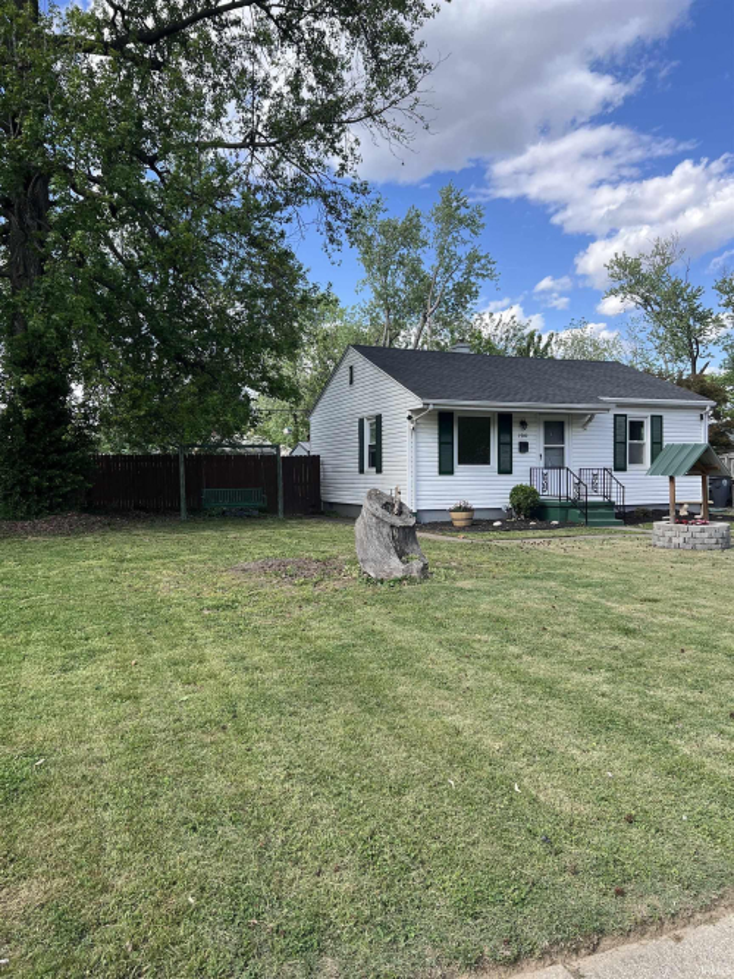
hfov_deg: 53.0
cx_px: 367
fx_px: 735
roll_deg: +0.1
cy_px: 490
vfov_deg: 67.3
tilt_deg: -0.9
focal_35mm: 26
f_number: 1.5
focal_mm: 5.7
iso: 50
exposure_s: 1/1779
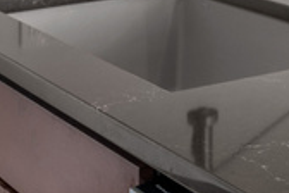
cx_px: 423
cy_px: -40
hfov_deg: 16.5
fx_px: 915
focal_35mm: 114
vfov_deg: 11.8
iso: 500
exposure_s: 1/1.67
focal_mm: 30
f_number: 8
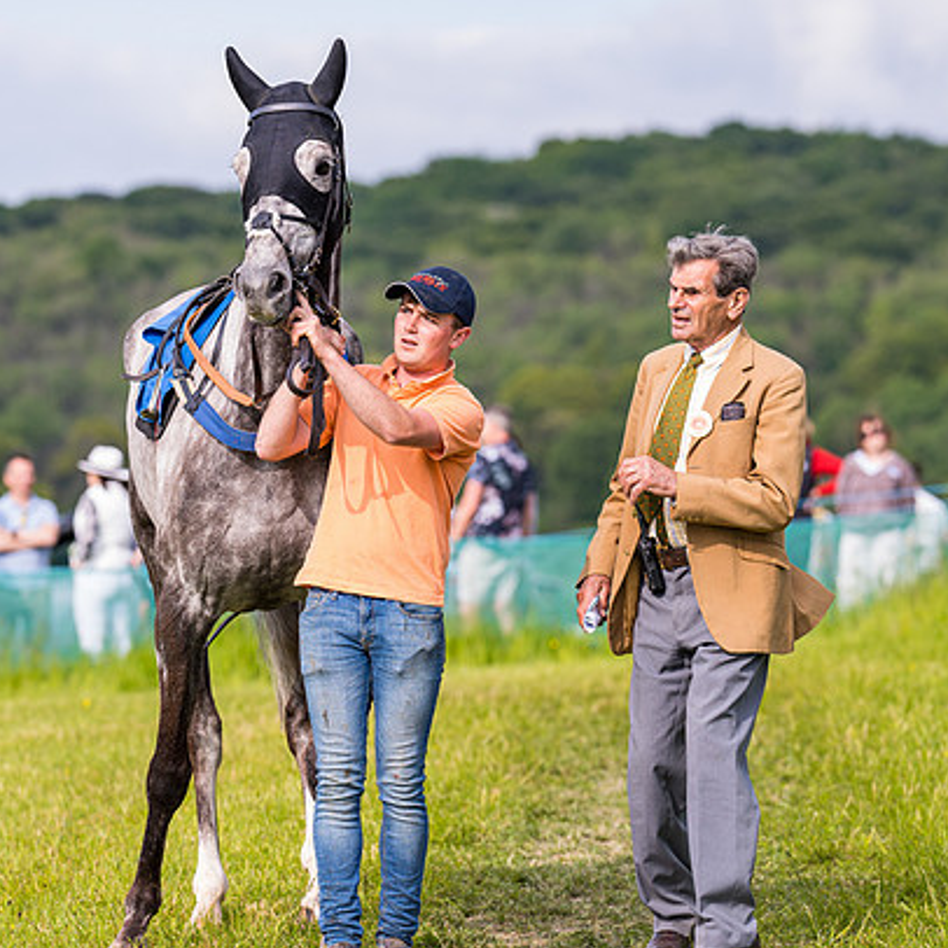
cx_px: 417
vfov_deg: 7.6
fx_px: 7126
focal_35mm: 230
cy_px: 592
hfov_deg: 7.6
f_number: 3.2
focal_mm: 135
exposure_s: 1/400
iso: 50
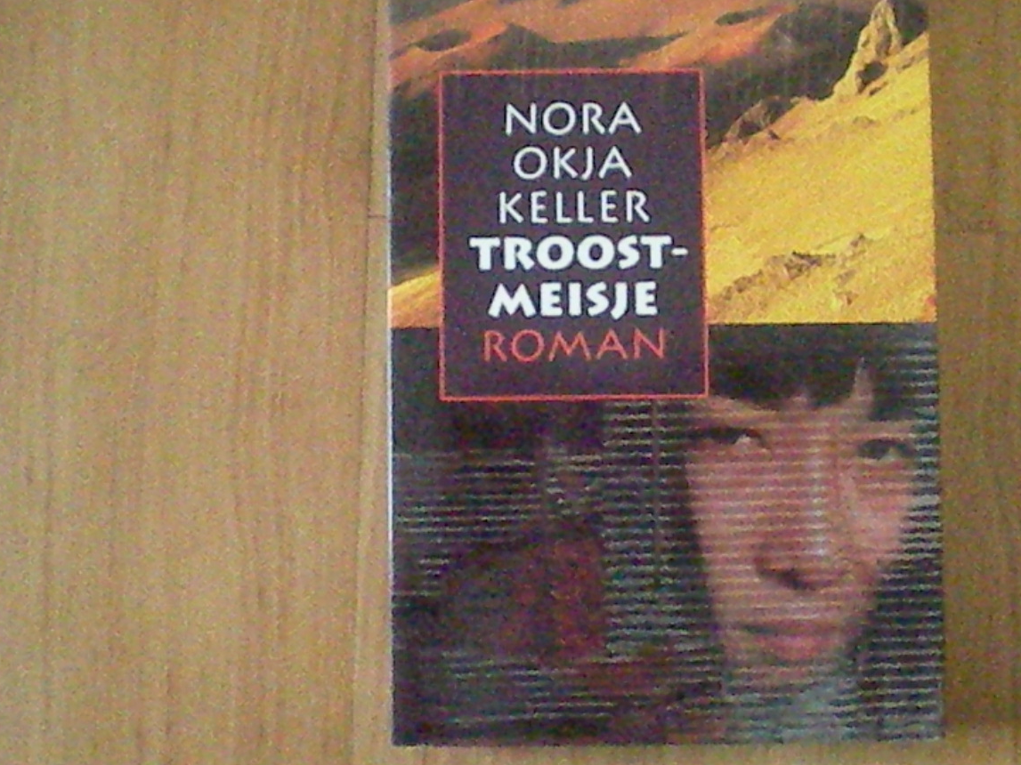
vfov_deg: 27.5
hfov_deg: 36.1
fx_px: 1563
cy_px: 353
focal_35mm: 53
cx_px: 601
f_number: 3.1
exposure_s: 1/50
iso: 3438
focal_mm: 6.3
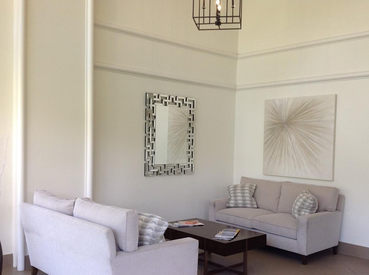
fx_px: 436
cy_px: 160
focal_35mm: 41
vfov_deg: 34.9
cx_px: 192
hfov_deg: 45.8
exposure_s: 1/60
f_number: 2.4
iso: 64
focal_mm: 4.28
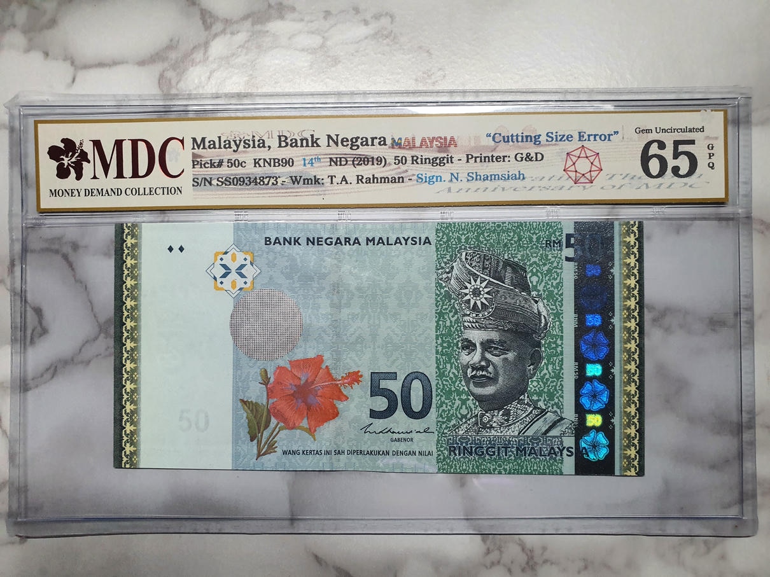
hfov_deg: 67.3
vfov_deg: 53.0
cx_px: 385
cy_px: 288
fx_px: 578
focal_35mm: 26
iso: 250
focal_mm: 4.3
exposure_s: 1/50
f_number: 2.4
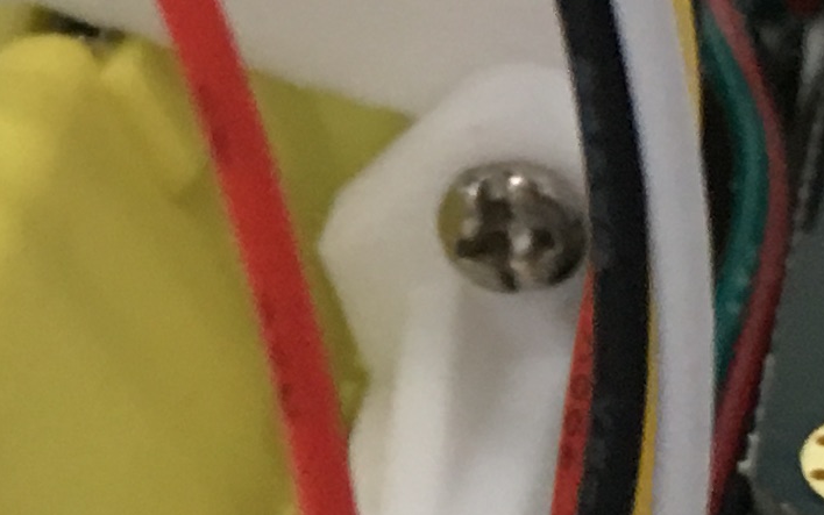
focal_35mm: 175
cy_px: 307
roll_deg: +25.1
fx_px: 3931
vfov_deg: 7.5
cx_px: -44
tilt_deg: -28.3
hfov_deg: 11.8
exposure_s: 1/33
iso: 125
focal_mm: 4.15
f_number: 2.2
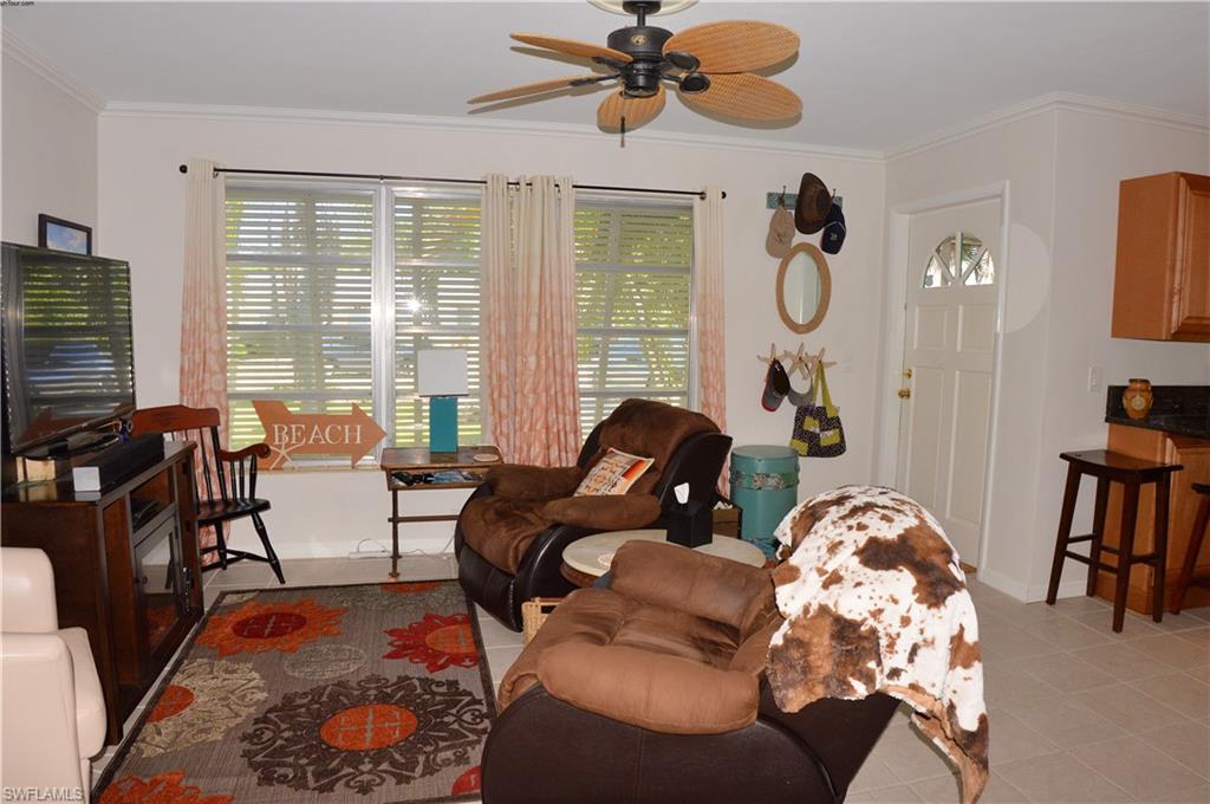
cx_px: 605
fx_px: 755
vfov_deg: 56.0
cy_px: 402
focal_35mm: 22
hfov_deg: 77.4
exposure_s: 1/100
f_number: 7.1
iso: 400
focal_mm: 15
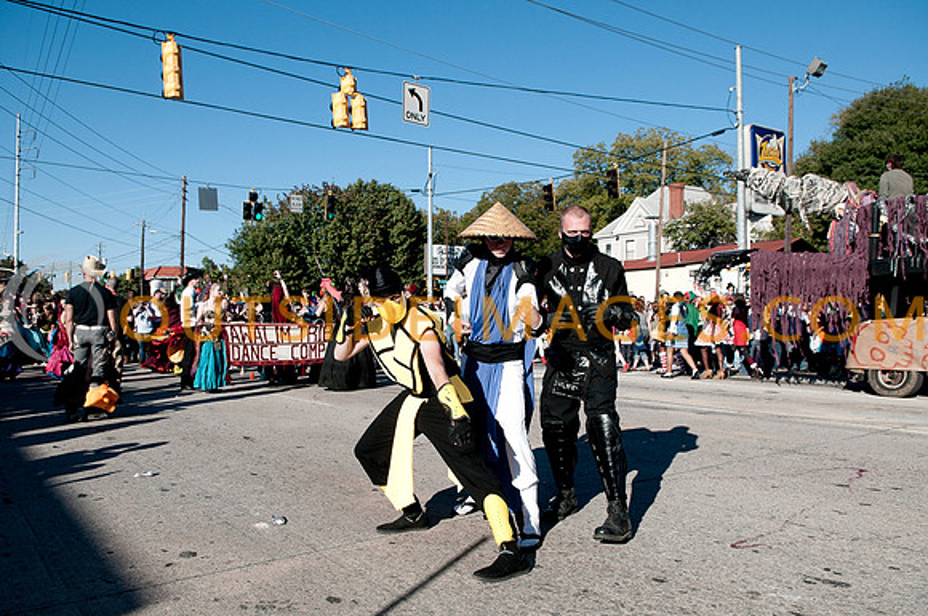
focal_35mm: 57
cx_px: 464
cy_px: 308
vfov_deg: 23.7
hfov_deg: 35.1
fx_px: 1467
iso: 250
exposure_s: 1/1600
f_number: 5
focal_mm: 38
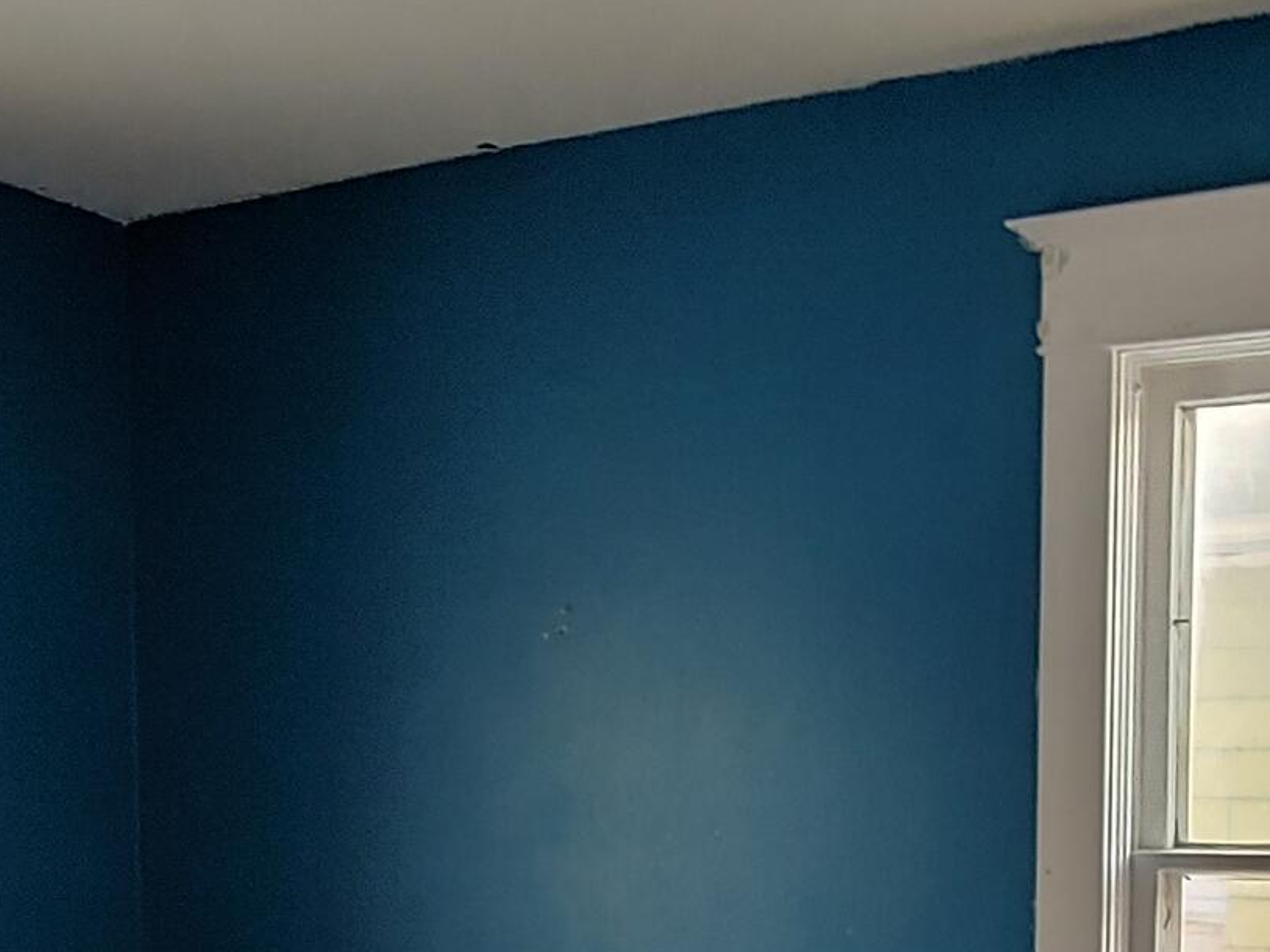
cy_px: 1075
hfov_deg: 32.6
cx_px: 496
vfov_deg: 23.2
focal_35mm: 59
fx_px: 2164
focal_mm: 2.18
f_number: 1.9
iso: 50
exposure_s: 1/30
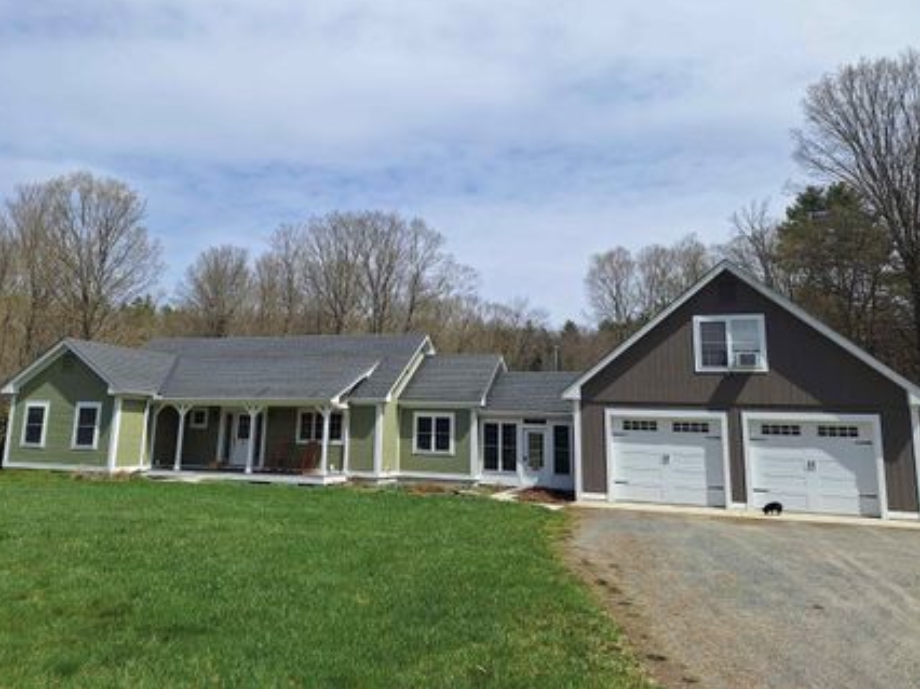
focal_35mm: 27
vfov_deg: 51.1
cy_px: 286
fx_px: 717
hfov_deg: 65.2
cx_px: 412
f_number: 1.8
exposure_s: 1/3968
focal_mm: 5.54
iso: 40
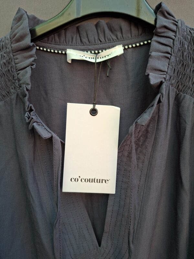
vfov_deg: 73.9
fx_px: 172
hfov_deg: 58.9
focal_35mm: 23
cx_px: 97
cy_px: 130
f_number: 1.8
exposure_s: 1/100
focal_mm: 5.54
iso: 50
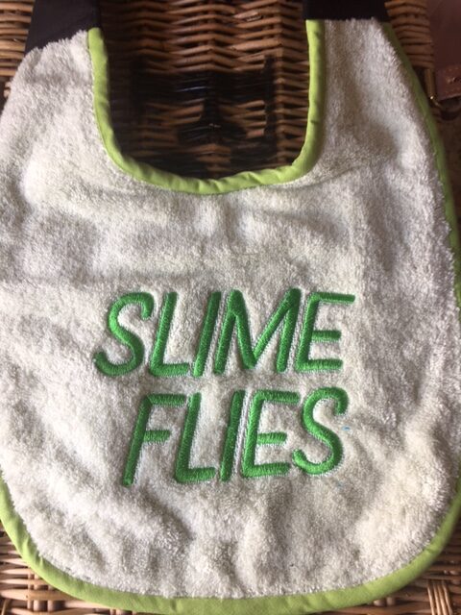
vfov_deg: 61.7
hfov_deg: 48.2
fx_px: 515
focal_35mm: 29
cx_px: 230
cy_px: 308
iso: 32
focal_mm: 4.15
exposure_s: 1/50
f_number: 2.2
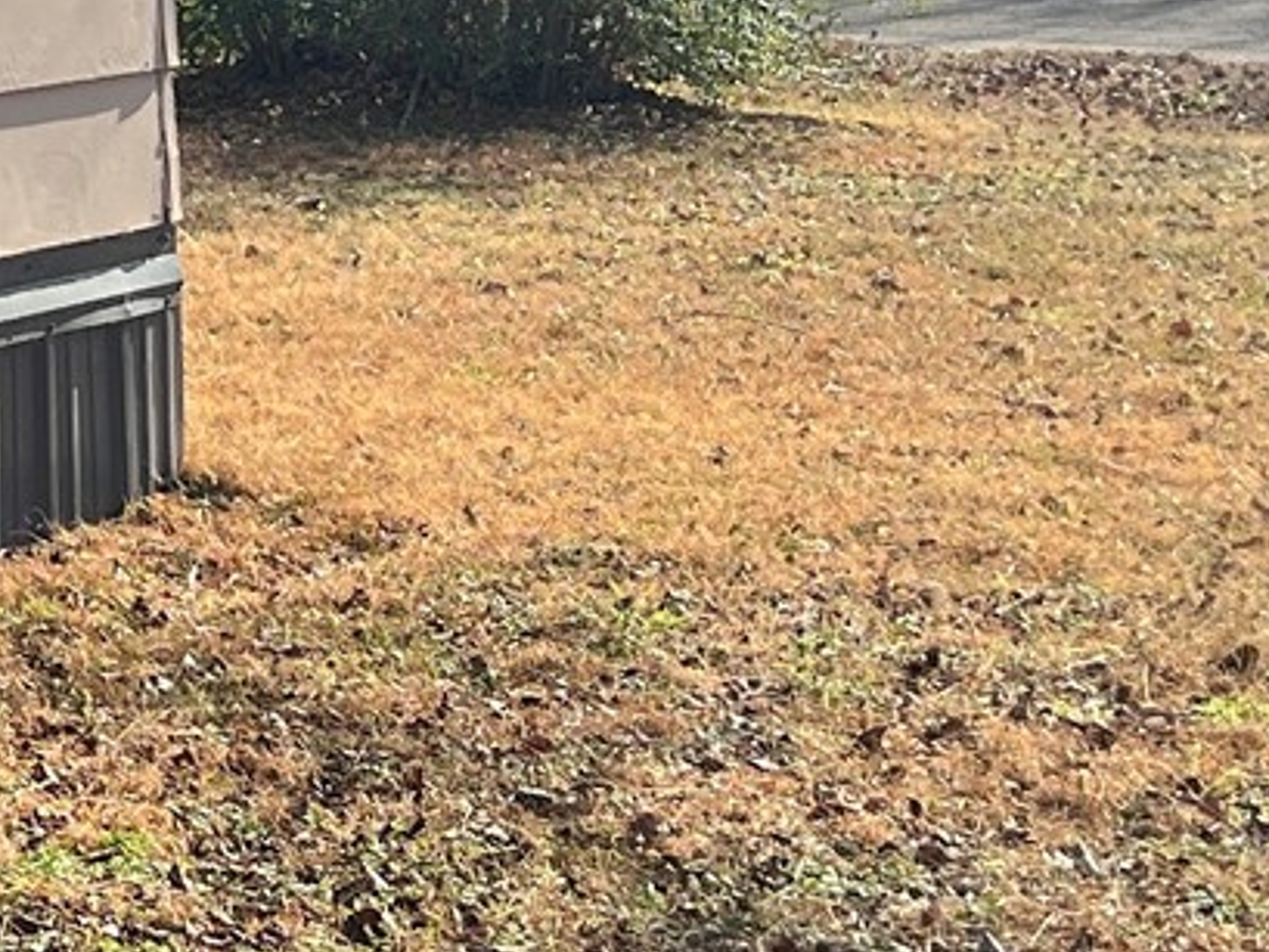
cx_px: -425
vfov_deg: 12.0
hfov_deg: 15.3
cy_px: -28
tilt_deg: -5.5
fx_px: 4474
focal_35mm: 122
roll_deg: +0.6
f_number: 1.5
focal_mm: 5.7
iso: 50
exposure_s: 1/2915
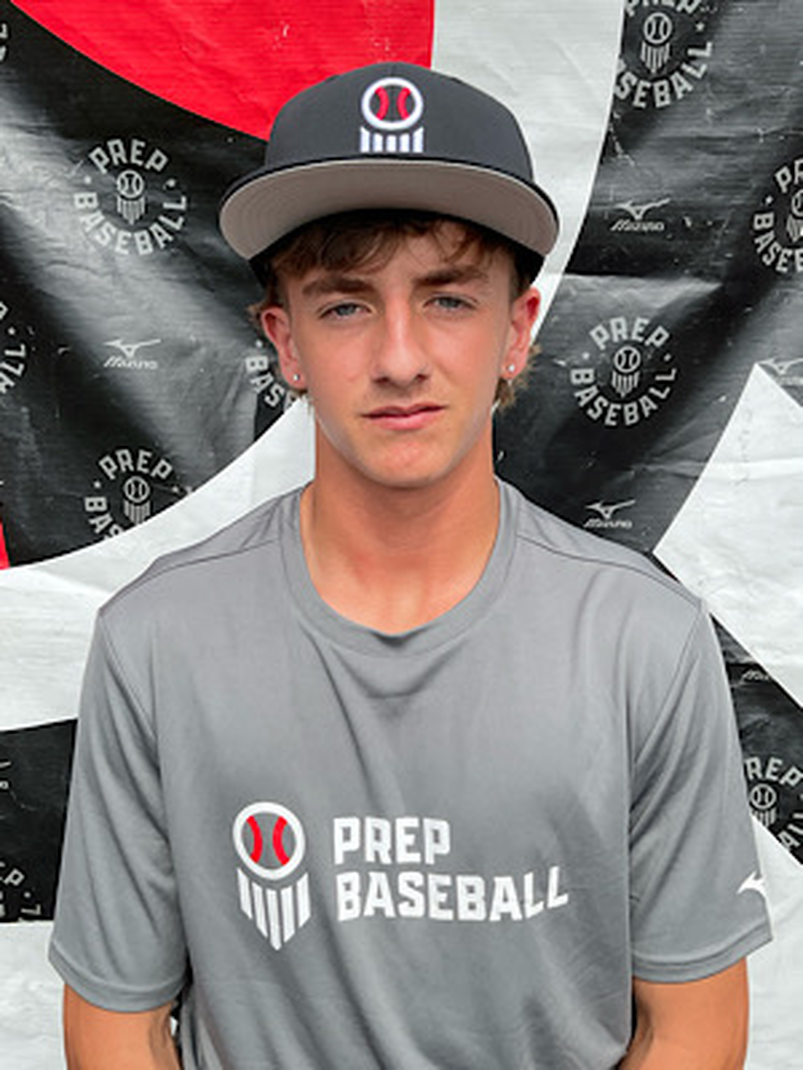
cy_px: 535
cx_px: 402
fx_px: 897
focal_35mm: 29
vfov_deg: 61.7
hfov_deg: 48.2
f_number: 1.8
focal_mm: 3
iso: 16
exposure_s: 1/1055
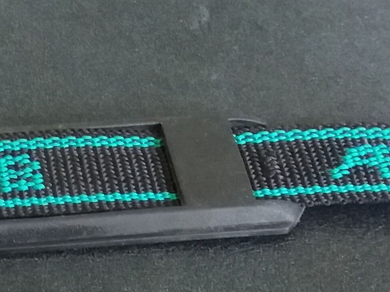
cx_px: -117
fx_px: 1341
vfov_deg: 12.4
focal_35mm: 119
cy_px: 244
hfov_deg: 15.7
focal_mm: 3.7
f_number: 1.9
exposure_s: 1/17
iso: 320
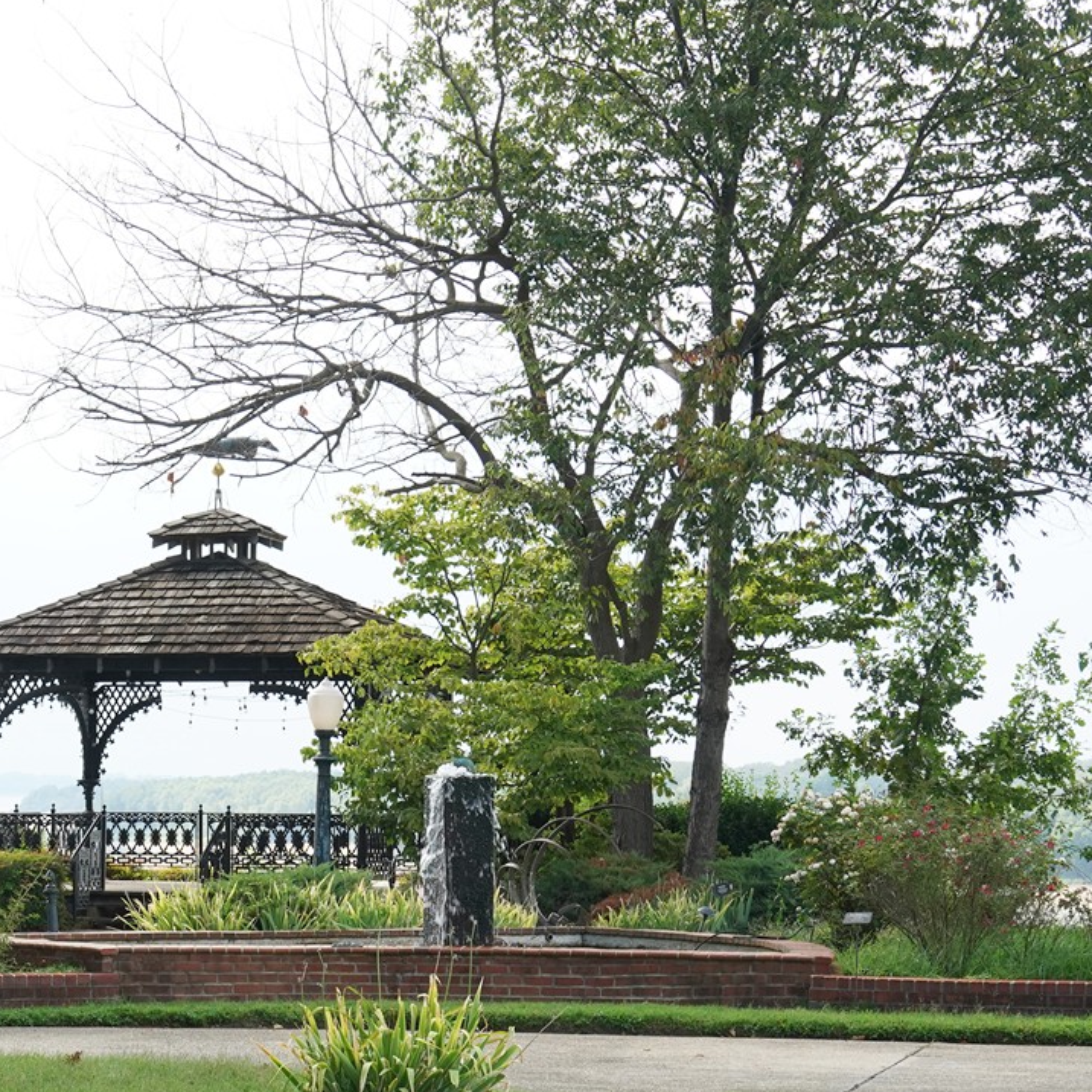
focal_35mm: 109
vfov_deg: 15.8
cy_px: 987
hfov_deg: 15.7
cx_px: -15
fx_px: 3890
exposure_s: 1/100
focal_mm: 46
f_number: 10
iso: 800
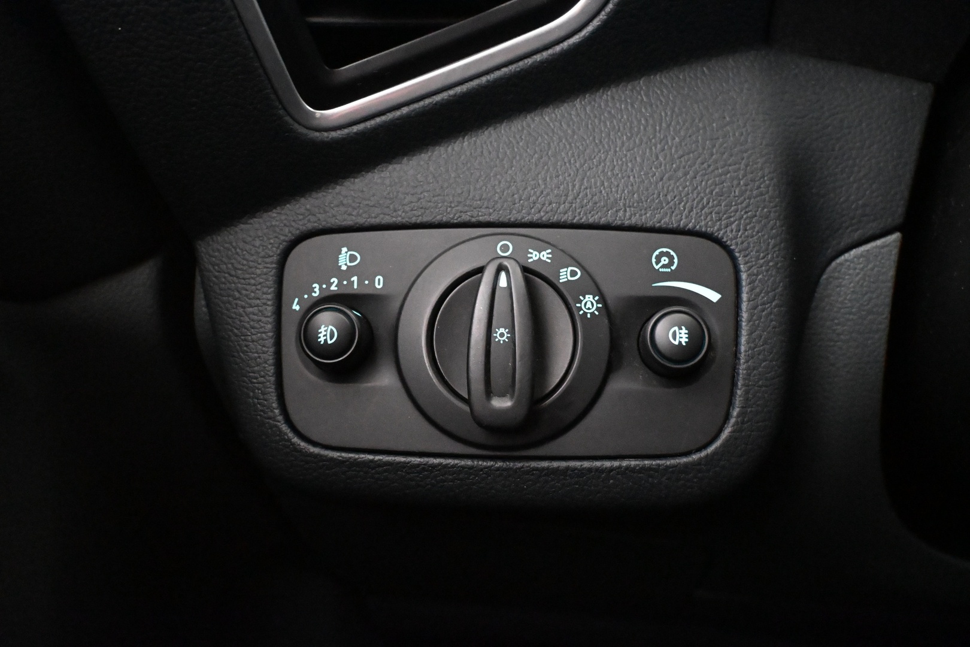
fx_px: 930
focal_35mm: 34
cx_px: 485
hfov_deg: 55.1
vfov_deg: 38.4
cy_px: 324
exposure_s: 1/30
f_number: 4.2
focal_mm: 23
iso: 12800
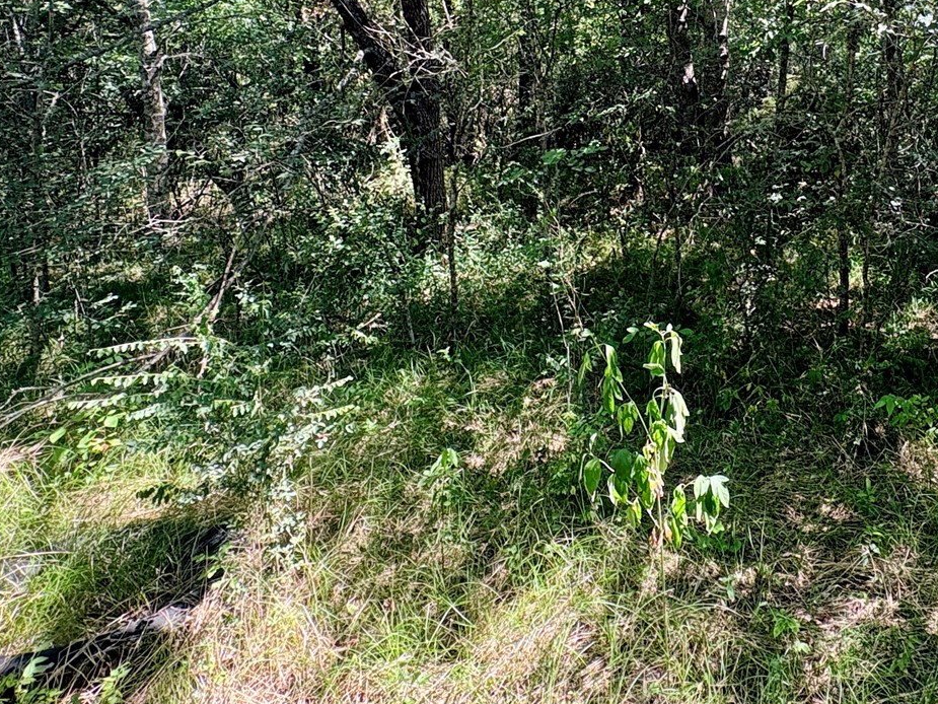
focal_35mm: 31
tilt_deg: +3.7
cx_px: 689
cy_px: 38
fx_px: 840
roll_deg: +3.0
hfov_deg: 55.9
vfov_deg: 41.0
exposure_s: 1/99
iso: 50
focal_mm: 2.22
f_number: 2.2
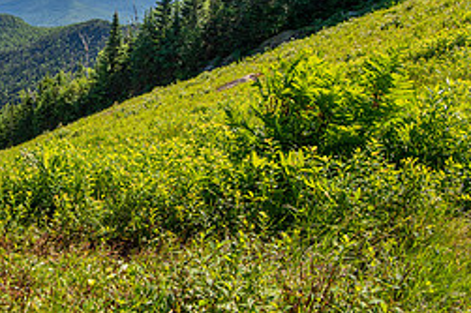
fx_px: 484
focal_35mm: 37
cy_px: 62
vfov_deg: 34.8
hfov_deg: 44.7
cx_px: 8
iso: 100
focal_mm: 16
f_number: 5
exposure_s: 1/500
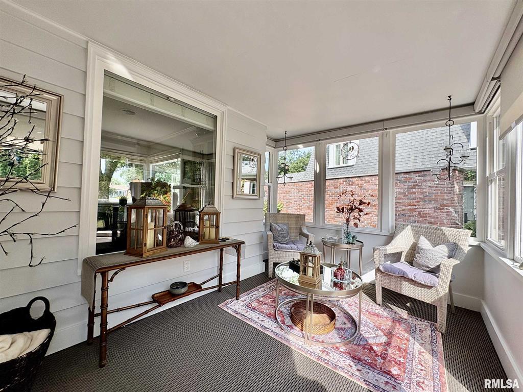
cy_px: 196
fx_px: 212
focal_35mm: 14
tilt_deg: +1.5
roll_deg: -1.6
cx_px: 262
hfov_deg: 102.1
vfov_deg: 85.7
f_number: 2.2
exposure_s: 1/352
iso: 50
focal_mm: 2.22
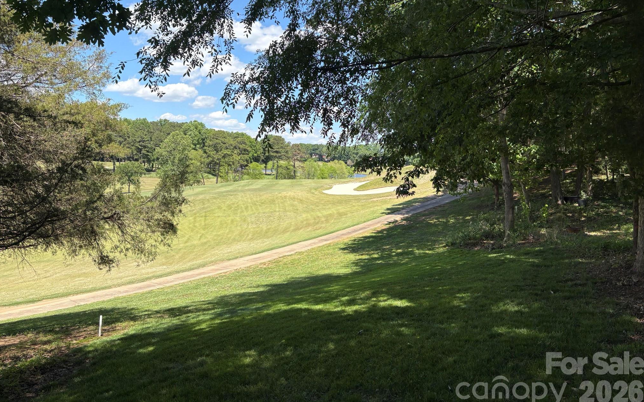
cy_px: 170
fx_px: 491
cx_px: 321
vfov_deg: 44.4
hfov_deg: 66.5
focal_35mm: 28
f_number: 1.6
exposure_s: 1/1706
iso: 50
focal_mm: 5.96
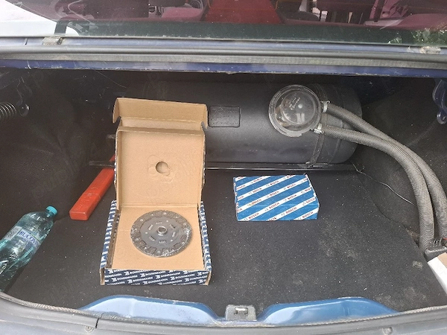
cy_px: 168
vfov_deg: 58.9
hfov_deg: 73.9
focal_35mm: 23
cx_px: 224
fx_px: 297
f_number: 1.8
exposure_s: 1/100
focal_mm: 5.54
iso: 50
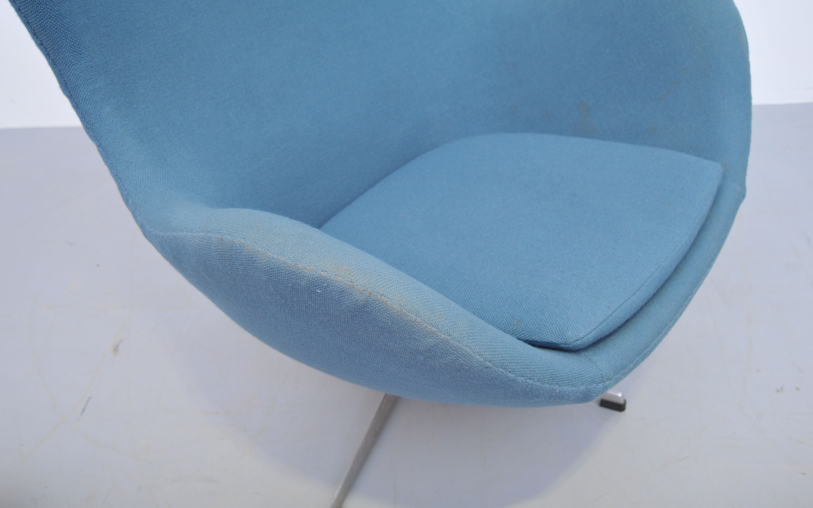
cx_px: 409
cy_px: 259
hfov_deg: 54.0
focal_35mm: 36
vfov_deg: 35.3
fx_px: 798
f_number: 9
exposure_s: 1/200
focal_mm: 35
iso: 1600
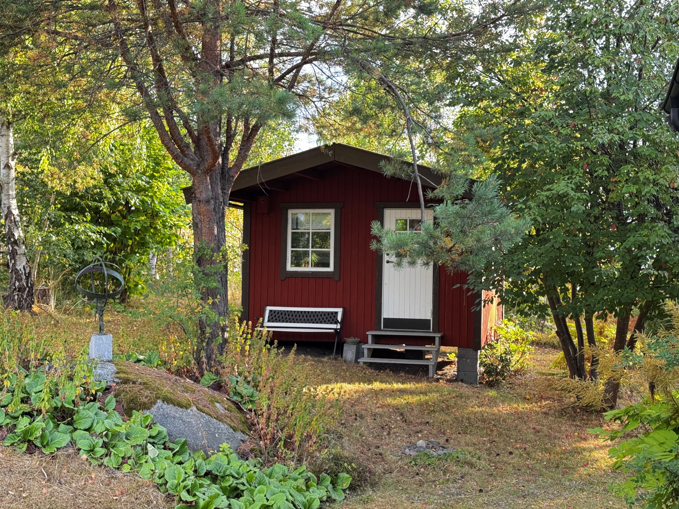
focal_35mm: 48
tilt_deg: -0.7
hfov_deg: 39.7
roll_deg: -0.9
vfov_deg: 30.3
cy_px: 254
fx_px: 942
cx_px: 340
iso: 100
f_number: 1.78
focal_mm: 6.76
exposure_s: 1/110
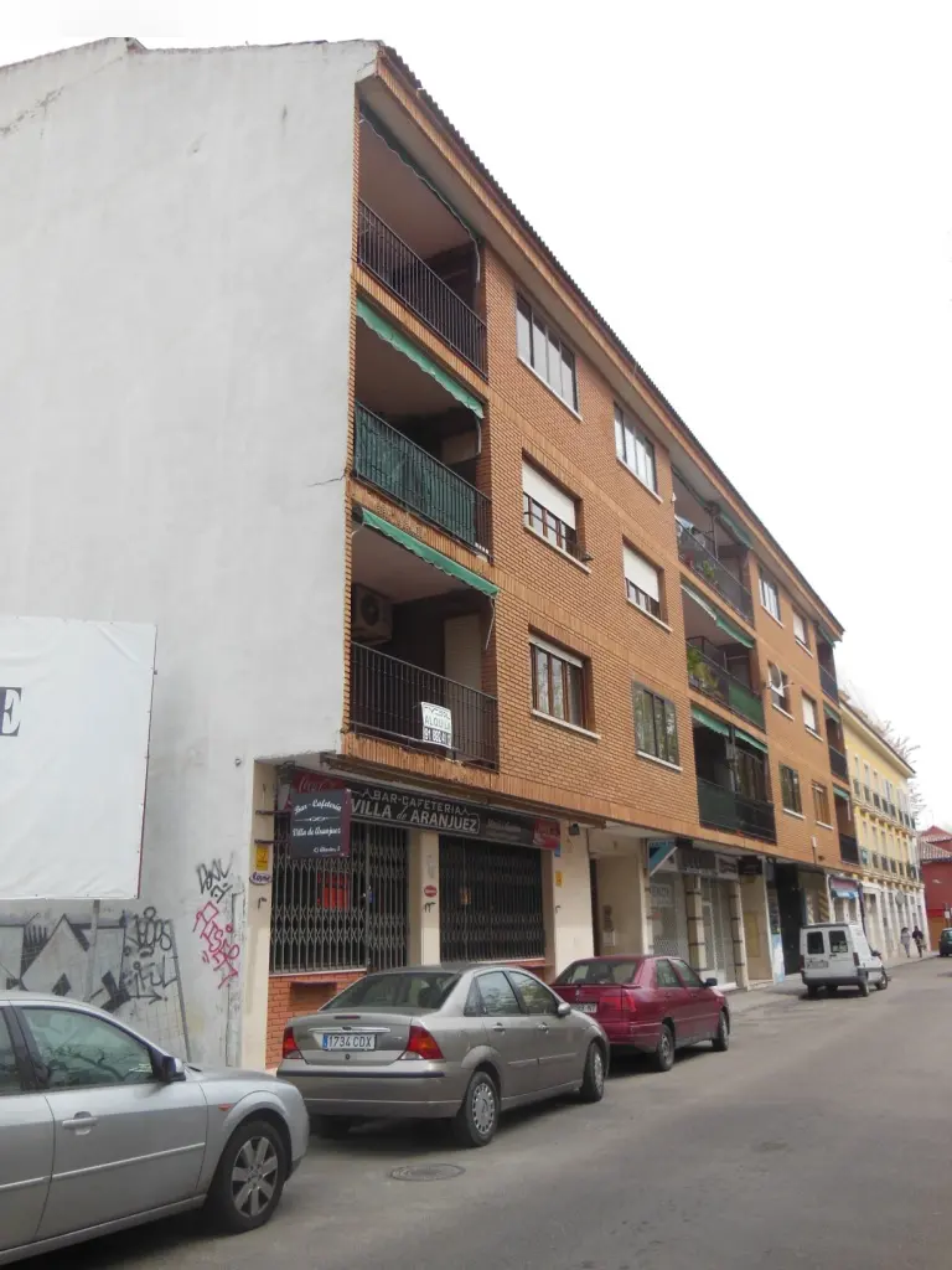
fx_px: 1063
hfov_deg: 48.2
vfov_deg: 61.7
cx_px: 476
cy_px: 635
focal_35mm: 29
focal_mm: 5.2
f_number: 3.7
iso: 125
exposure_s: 1/640
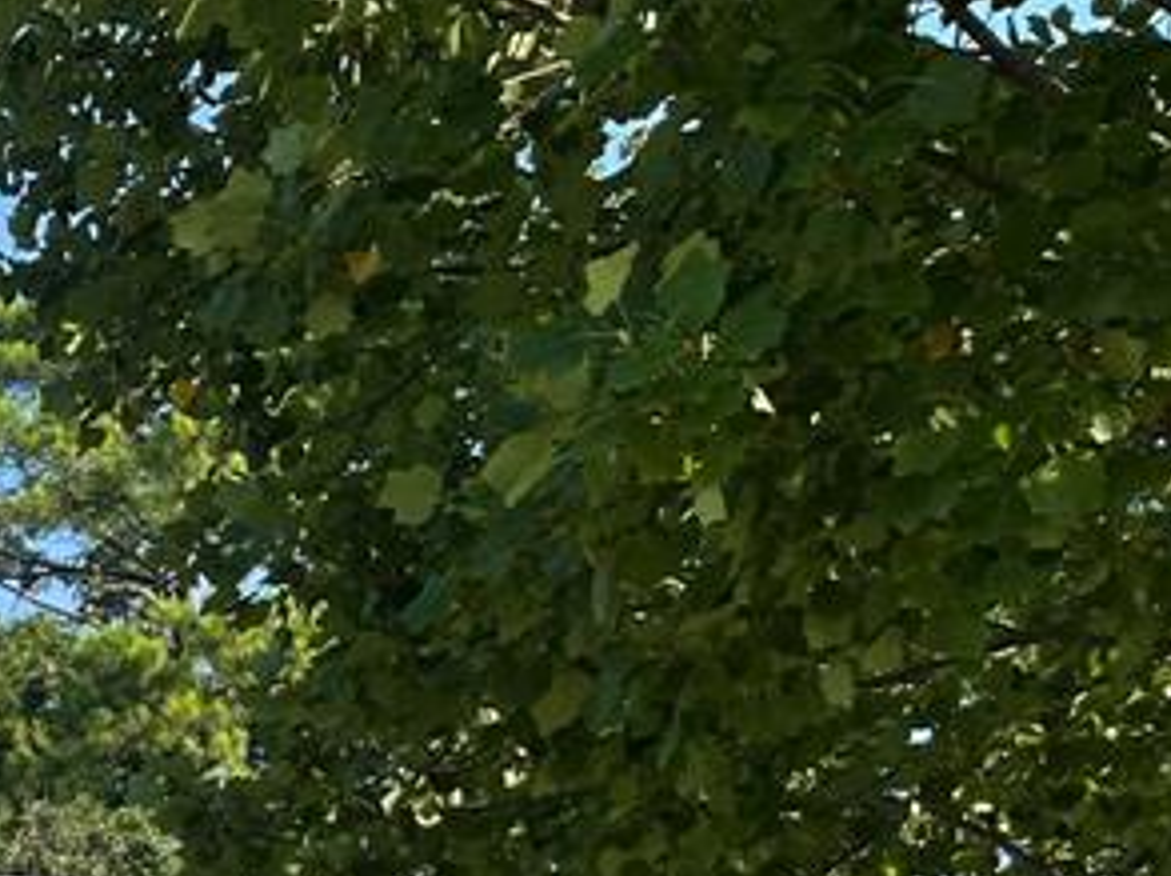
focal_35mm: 91
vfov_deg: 14.8
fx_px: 3075
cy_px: 1404
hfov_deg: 18.6
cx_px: -663
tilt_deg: -0.3
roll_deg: -1.4
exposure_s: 1/1923
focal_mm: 5.1
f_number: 1.6
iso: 50
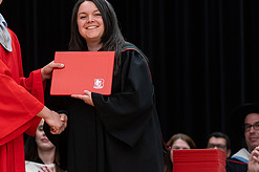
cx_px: -5
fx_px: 1875
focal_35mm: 261
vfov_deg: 5.2
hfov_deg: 7.9
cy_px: 150
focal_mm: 85
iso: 1000
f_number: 2.8
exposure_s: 1/200
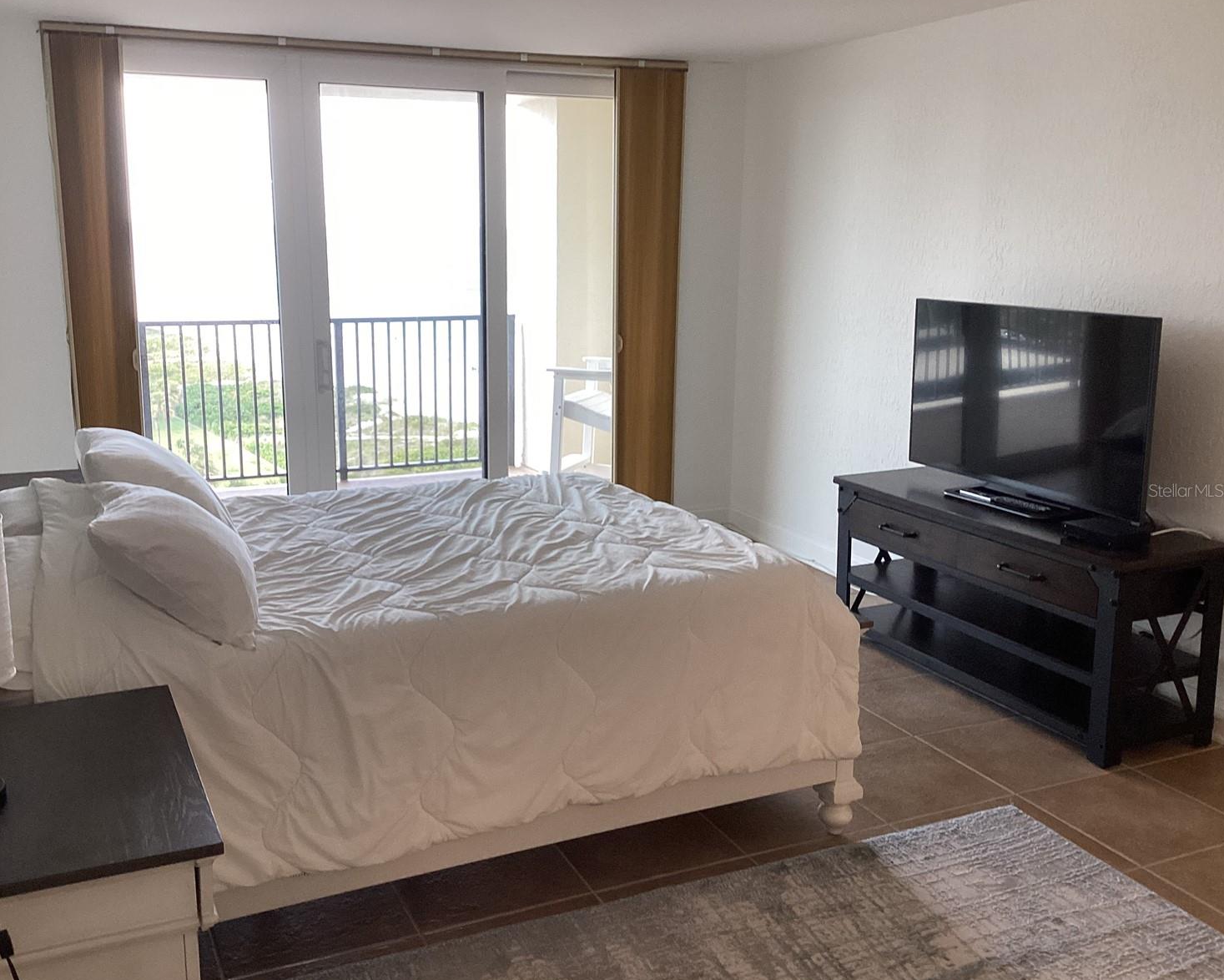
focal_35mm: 33
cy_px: 490
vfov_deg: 44.6
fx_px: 1196
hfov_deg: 54.1
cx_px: 560
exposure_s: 1/60
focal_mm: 3.3
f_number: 2.4
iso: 64
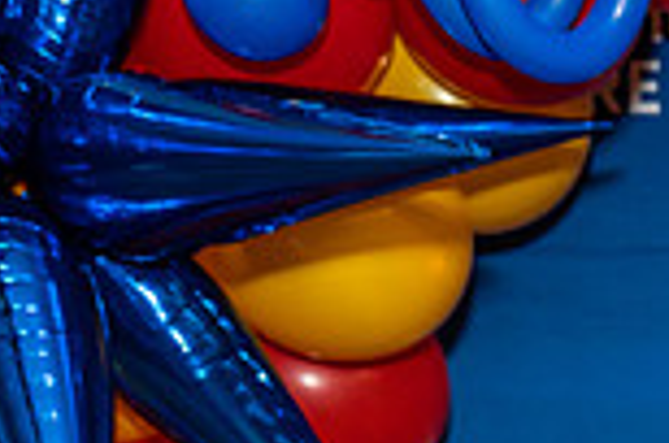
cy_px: 823
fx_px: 2522
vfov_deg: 9.5
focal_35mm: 136
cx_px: 1147
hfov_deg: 13.7
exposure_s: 1/160
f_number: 4
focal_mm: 36
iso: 1250
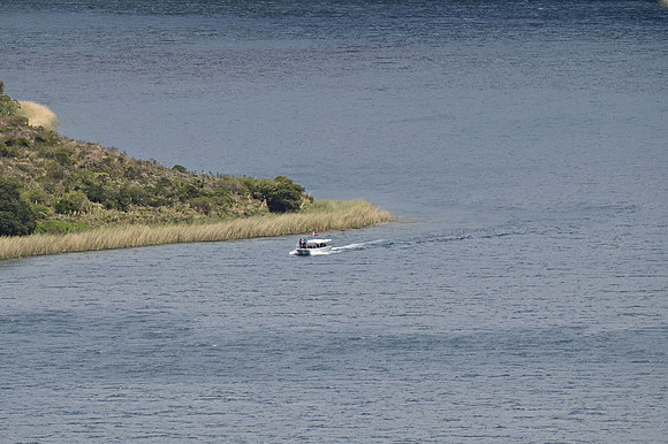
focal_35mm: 600
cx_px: 334
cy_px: 222
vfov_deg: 2.3
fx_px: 11127
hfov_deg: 3.4
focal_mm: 600
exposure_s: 1/500
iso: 200
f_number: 13
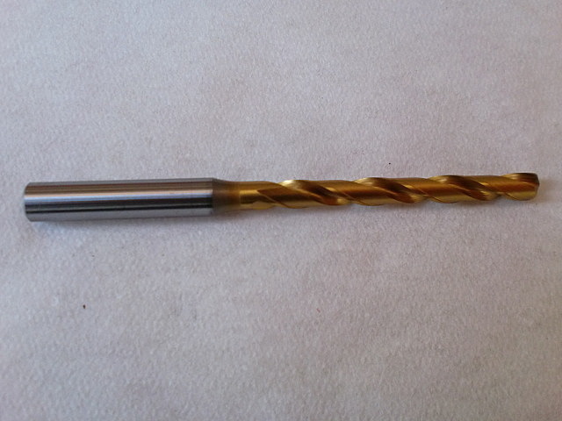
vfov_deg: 40.7
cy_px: 210
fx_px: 568
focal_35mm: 35
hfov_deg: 52.6
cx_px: 281
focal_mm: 6.3
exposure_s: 1/60
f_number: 3.1
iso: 250
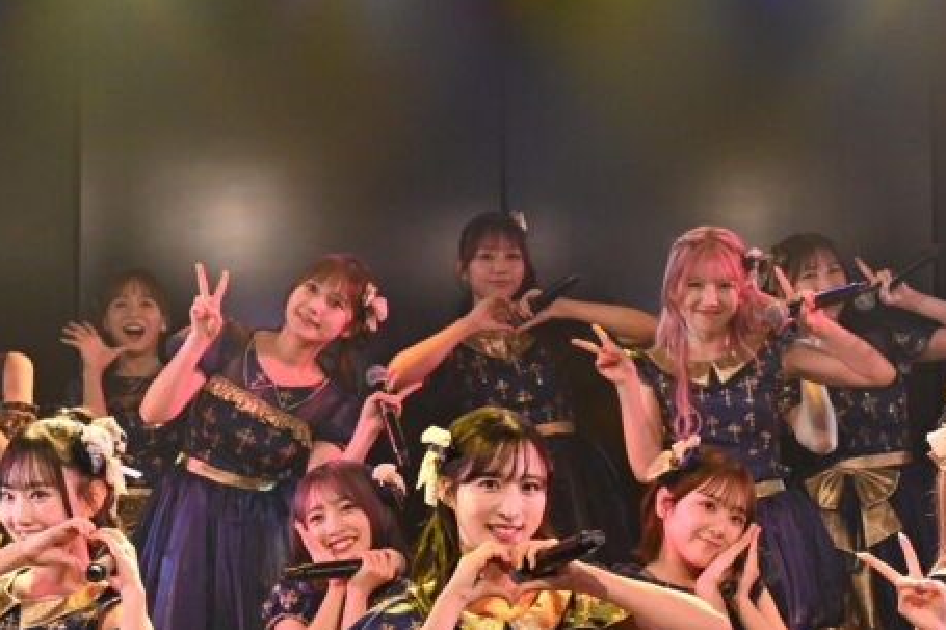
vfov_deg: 14.4
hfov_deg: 21.5
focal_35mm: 95
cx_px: 439
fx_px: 2495
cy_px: 393
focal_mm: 36
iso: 2500
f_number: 5.6
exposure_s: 1/800
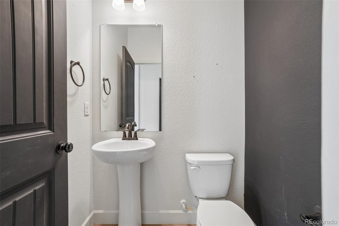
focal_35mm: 15
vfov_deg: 77.3
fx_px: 141
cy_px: 113
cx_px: 170
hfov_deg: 100.4
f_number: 8
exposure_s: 1/10
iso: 400
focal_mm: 10
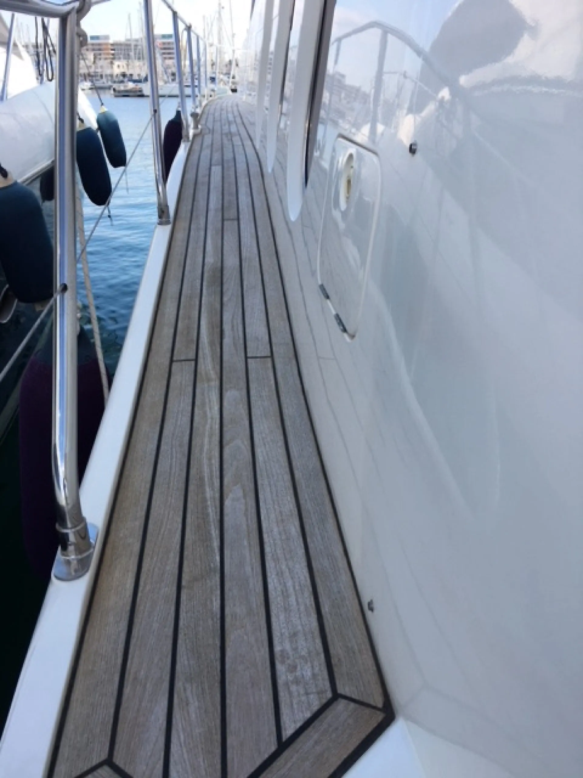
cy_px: 389
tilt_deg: -24.5
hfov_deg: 48.2
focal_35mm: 29
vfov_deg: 61.7
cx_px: 292
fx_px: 651
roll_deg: +1.2
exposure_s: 1/553
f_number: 2.2
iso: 25
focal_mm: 4.15
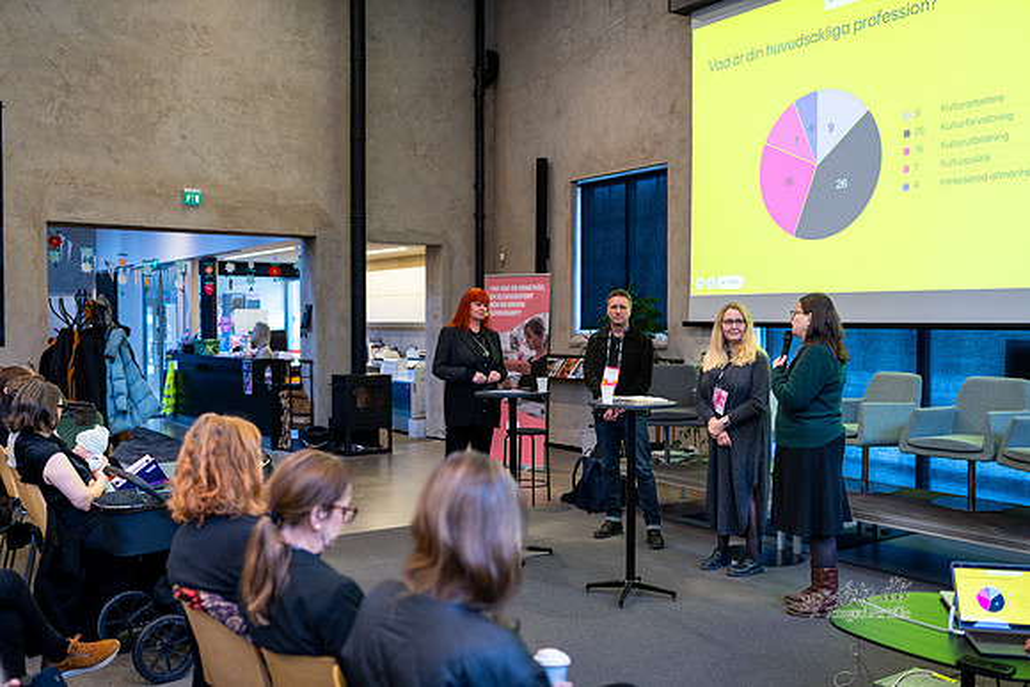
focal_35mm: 35
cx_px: 515
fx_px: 1002
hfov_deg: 54.4
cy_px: 344
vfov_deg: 37.9
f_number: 2
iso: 800
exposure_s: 1/160
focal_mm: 35
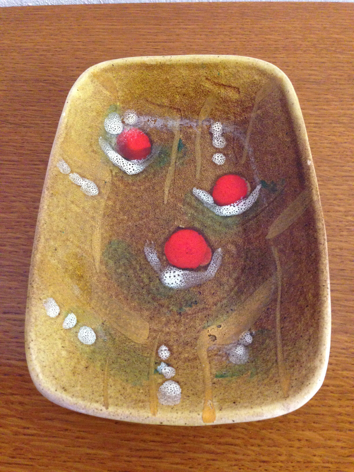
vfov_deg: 55.4
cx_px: 177
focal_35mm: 33
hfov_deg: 42.9
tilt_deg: -61.8
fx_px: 450
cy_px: 236
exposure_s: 1/20
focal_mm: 4.12
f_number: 2.4
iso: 400
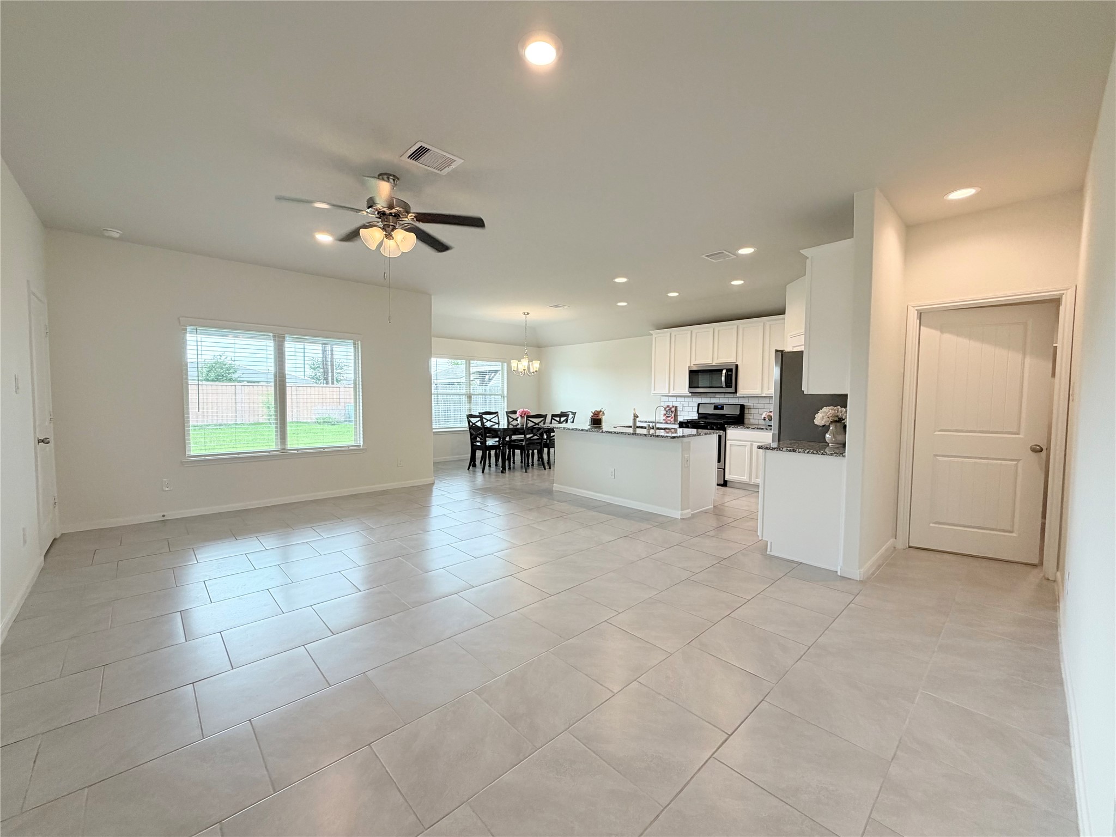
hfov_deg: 102.1
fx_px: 451
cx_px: 558
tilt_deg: -2.5
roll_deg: +0.0
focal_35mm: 14
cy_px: 418
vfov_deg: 85.7
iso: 160
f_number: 2.2
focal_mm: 2.22
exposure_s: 1/120
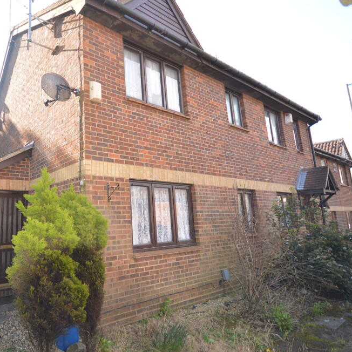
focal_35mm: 20
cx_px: 81
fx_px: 230
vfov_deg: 74.8
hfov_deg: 69.1
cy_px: 175
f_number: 4
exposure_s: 1/125
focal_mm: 10
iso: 160
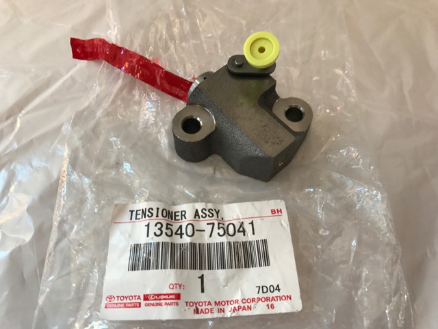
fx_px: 354
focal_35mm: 28
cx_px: 219
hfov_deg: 63.4
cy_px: 164
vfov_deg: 49.7
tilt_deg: -65.3
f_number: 1.8
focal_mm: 3.99
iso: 32
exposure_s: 1/50
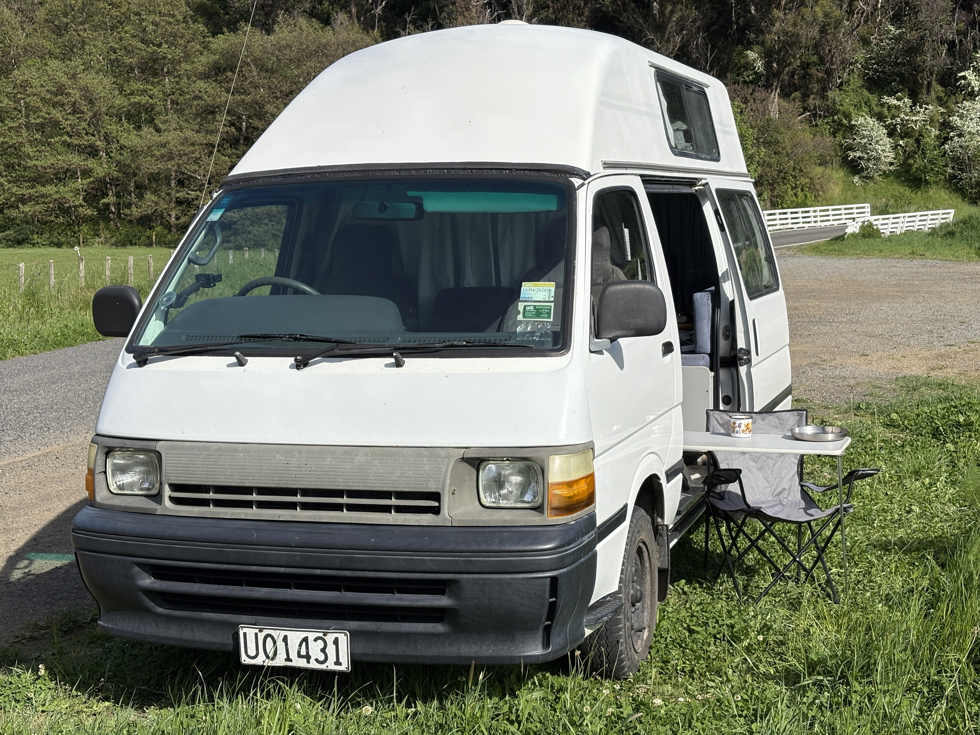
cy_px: 368
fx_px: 1472
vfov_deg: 28.0
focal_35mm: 52
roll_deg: +0.9
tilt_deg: -5.5
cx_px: 490
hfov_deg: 36.8
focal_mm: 5.96
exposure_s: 1/4630
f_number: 1.6
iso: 25
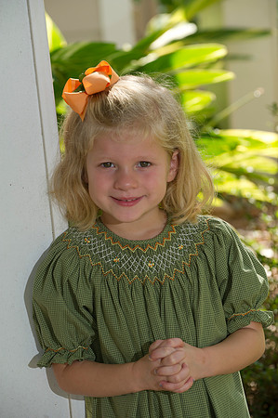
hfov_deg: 9.8
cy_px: 209
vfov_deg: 14.7
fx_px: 1625
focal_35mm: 140
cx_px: 139
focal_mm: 140
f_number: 5.6
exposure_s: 1/200
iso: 320
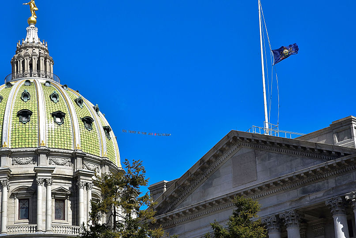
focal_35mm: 133
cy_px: 105
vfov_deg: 10.3
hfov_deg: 15.4
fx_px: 1316
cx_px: 145
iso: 500
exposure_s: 1/250
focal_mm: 105
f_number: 18
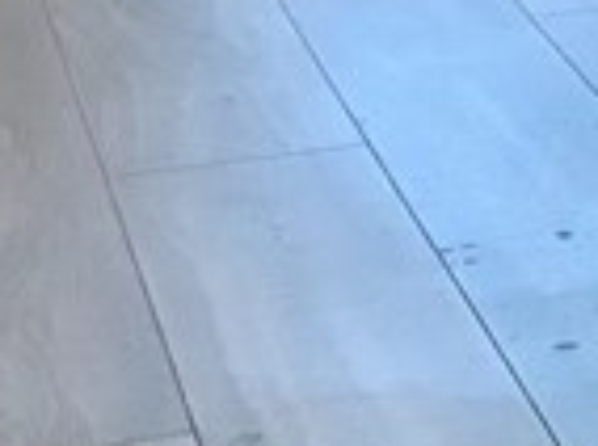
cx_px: 1575
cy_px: -774
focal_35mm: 202
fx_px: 3484
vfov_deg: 6.8
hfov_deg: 8.7
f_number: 1.8
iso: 25
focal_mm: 3.99
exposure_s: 1/30
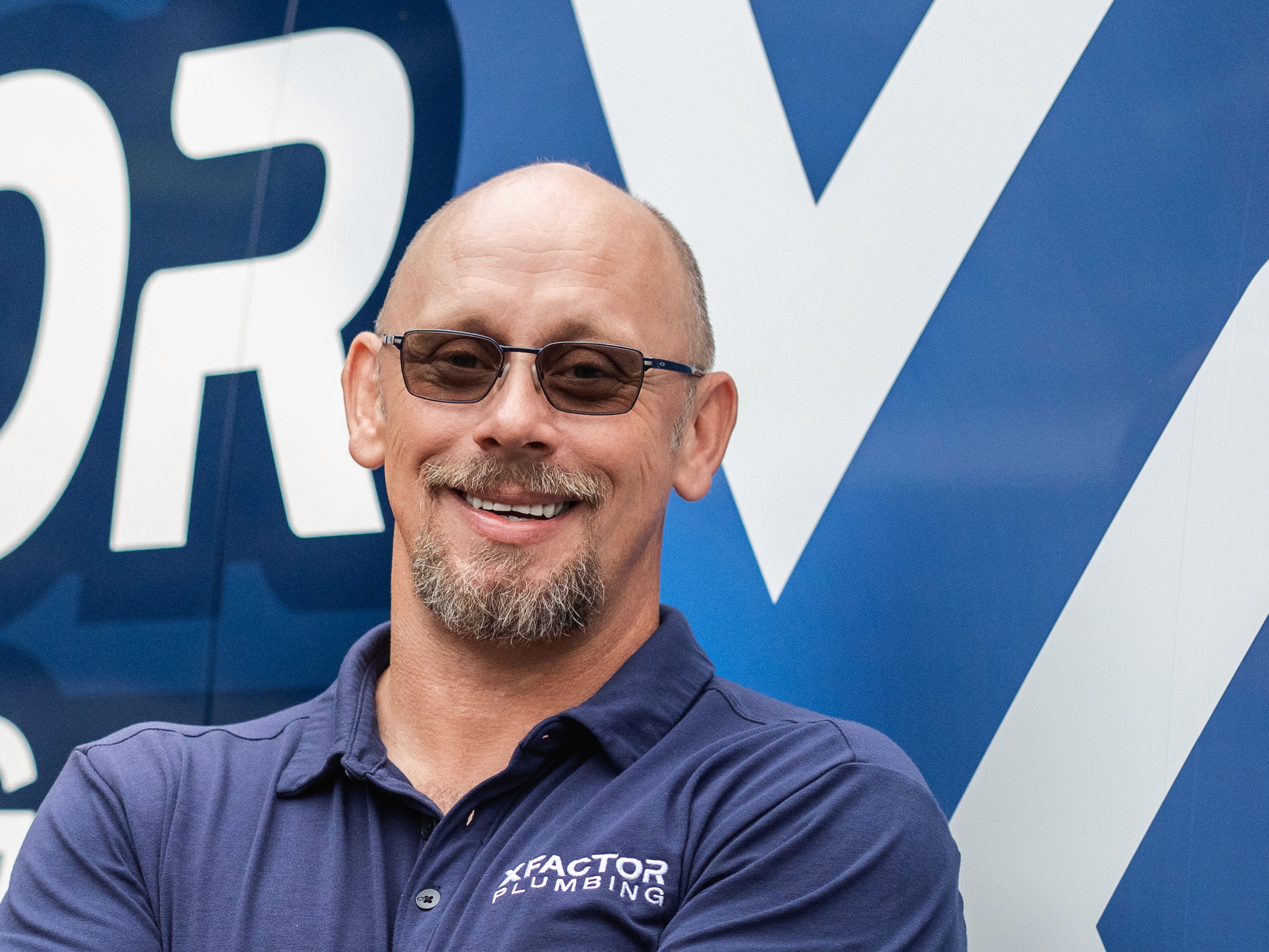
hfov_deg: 10.0
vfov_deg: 7.5
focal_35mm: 197
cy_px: 835
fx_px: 7222
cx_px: 210
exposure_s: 1/250
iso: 1600
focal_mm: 85
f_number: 3.2
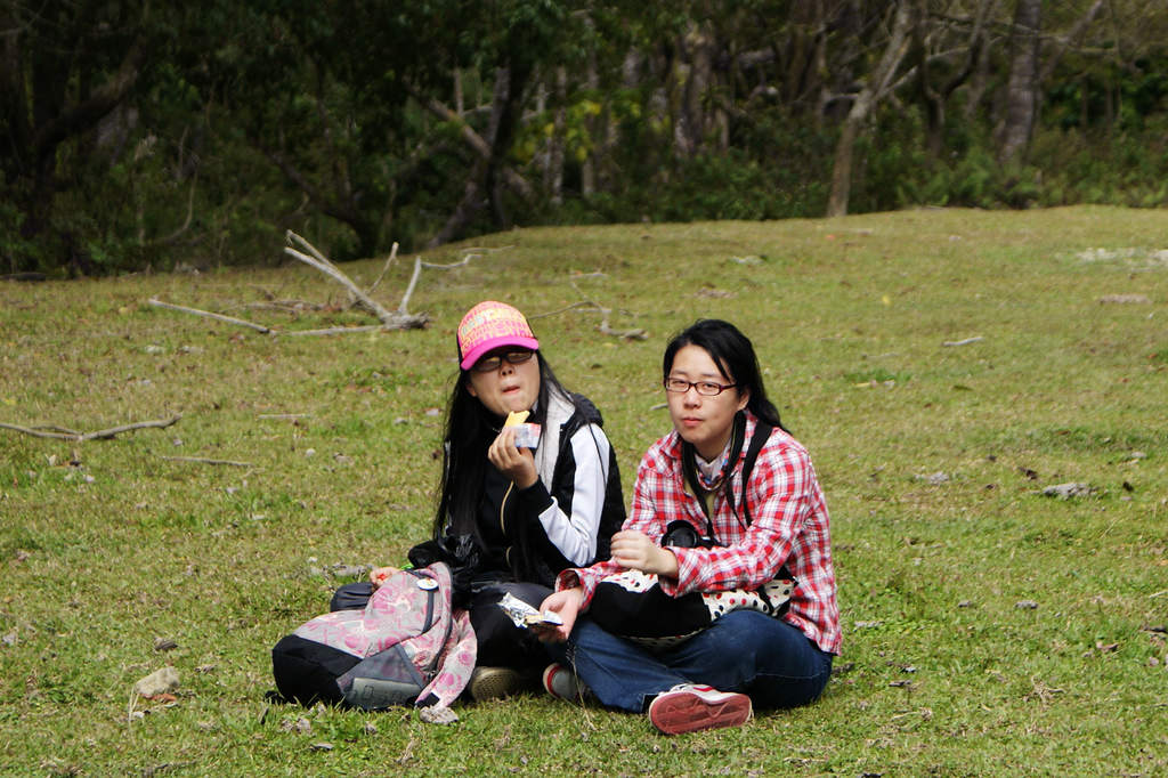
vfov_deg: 13.0
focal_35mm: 105
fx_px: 3405
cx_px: 584
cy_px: 389
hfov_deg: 19.5
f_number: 5.6
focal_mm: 70
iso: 100
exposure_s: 1/500
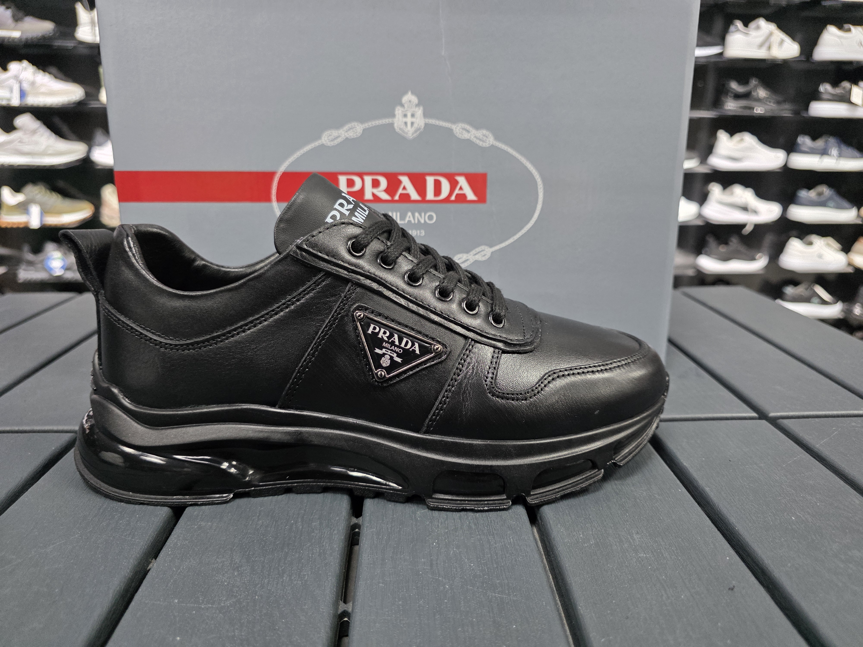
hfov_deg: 73.9
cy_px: 324
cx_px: 432
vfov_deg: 58.9
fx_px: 573
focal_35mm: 23
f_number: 1.7
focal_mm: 6.3
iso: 320
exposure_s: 1/100
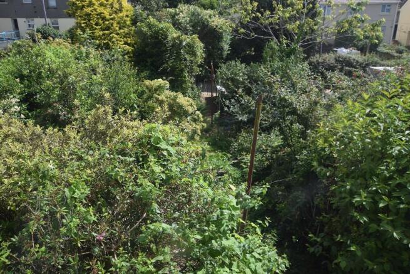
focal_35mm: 30
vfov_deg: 43.6
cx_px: 205
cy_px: 137
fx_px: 342
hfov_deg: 61.9
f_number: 7.1
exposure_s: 1/320
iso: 200
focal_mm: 20
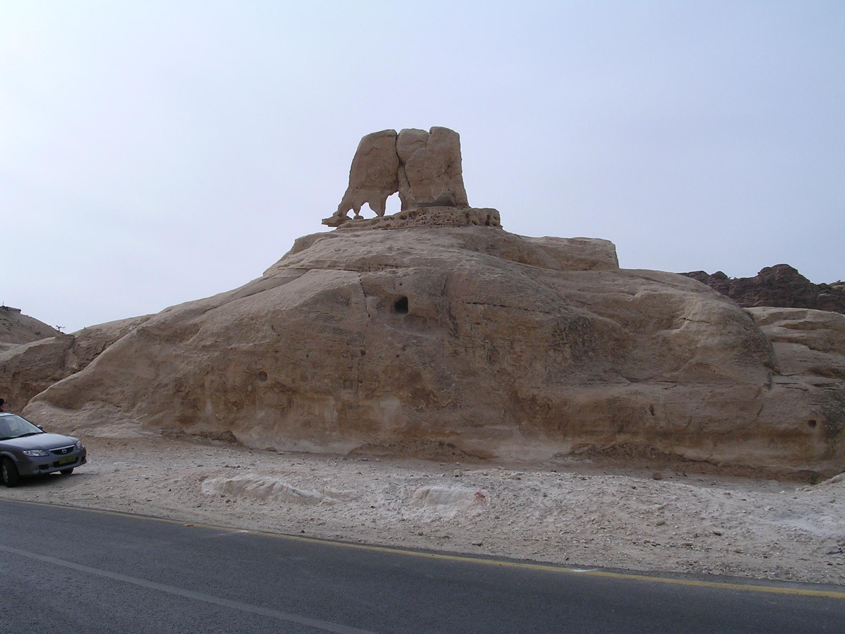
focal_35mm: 38
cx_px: 422
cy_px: 317
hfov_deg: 49.0
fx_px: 928
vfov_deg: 37.7
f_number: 5.6
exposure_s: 1/543
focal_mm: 5.8
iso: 100
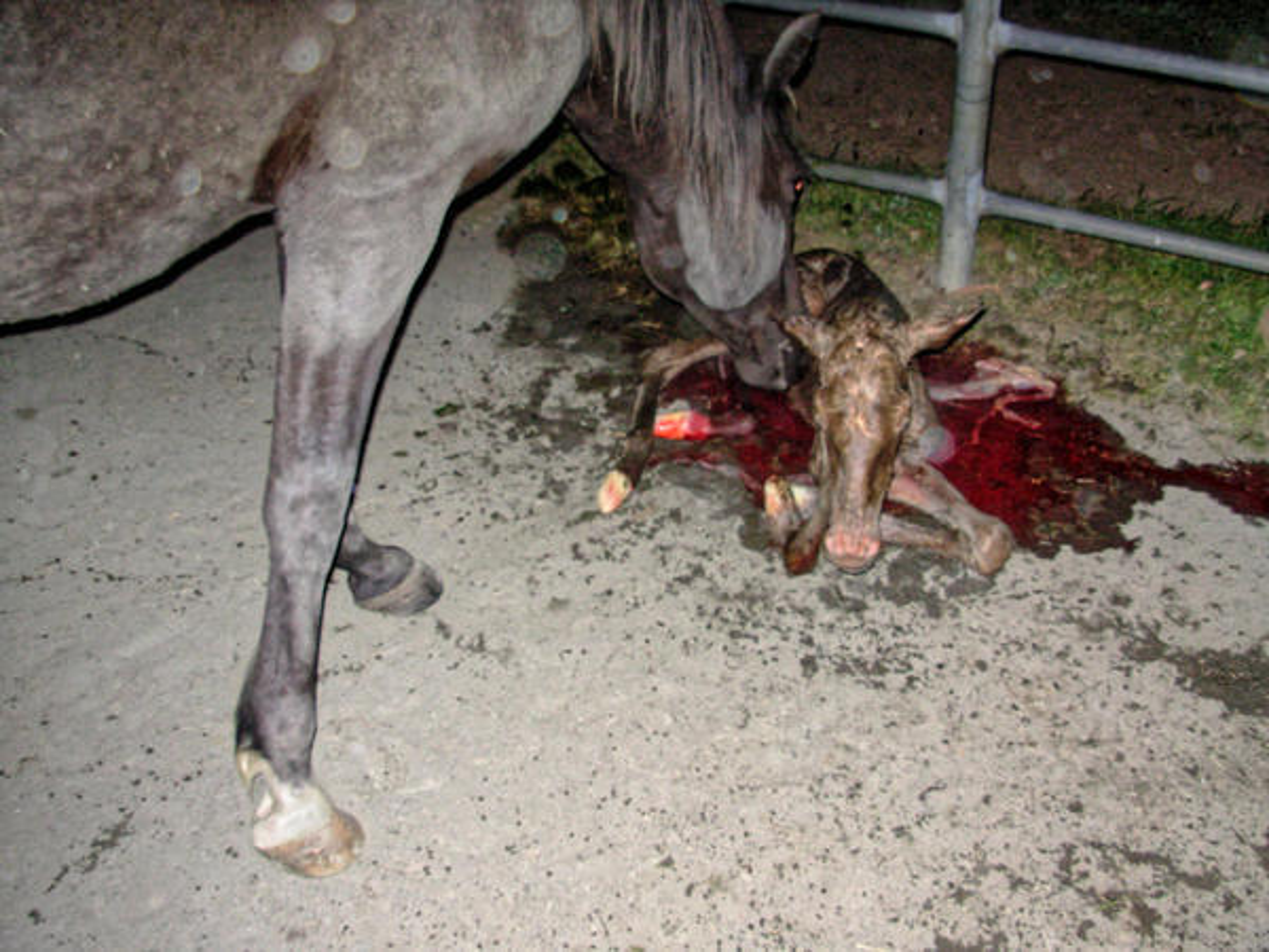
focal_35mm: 38
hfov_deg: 49.0
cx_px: 634
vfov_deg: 37.7
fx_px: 1393
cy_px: 476
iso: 126
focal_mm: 6.3
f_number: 2.9
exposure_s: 1/80.6
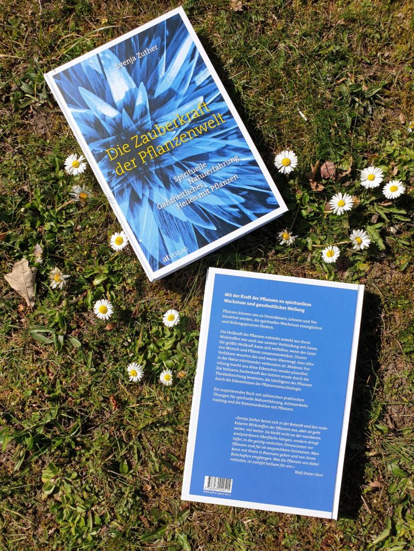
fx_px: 415
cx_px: 207
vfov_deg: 67.3
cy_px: 276
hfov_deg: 53.1
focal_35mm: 26
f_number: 2.4
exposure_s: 1/1938
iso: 50
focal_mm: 4.3
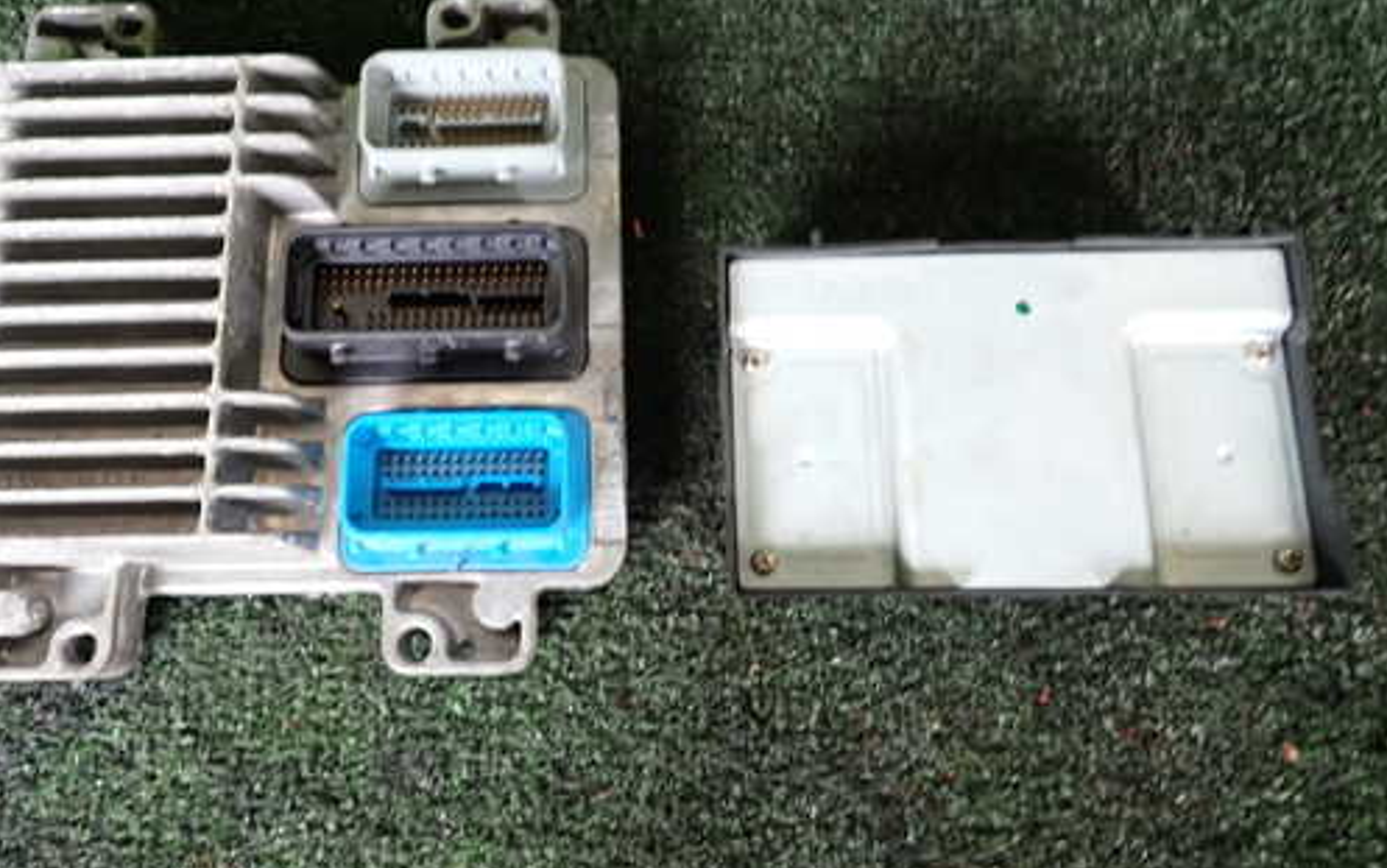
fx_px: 1210
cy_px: 329
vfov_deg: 39.2
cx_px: 603
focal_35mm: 32
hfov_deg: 59.4
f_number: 2
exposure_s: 1/30
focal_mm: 4.5
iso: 200
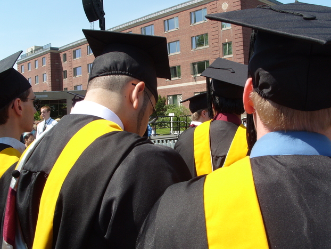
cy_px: 126
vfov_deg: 39.7
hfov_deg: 51.3
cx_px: 163
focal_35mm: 36
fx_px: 344
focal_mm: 7.8
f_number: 6.3
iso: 80
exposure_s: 1/350
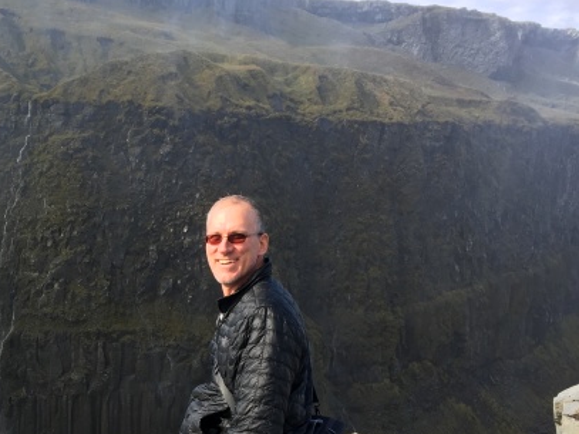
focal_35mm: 57
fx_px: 953
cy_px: 353
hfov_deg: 32.7
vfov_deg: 25.2
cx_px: 101
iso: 25
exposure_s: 1/411
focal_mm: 4.15
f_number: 2.2
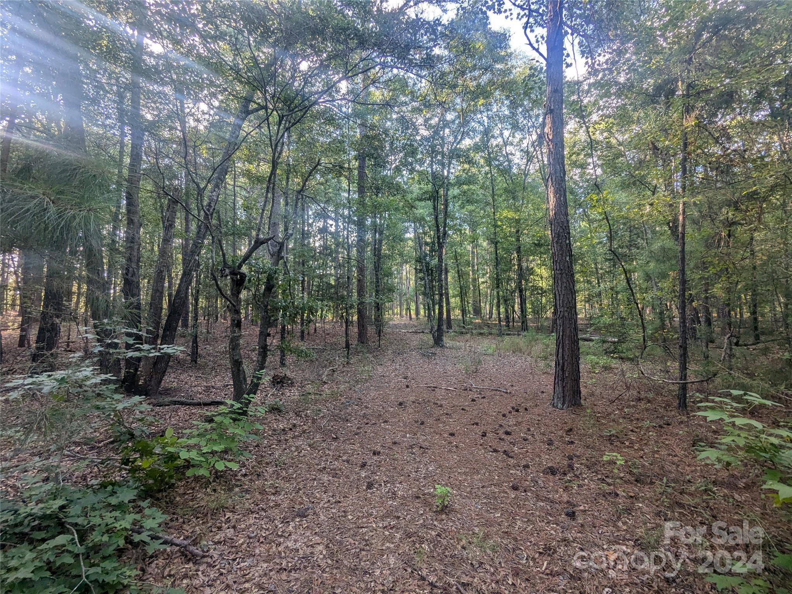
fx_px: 366
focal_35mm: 16
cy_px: 297
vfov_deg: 78.1
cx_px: 396
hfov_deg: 94.5
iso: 55
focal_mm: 2.35
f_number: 2.2
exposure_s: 1/120
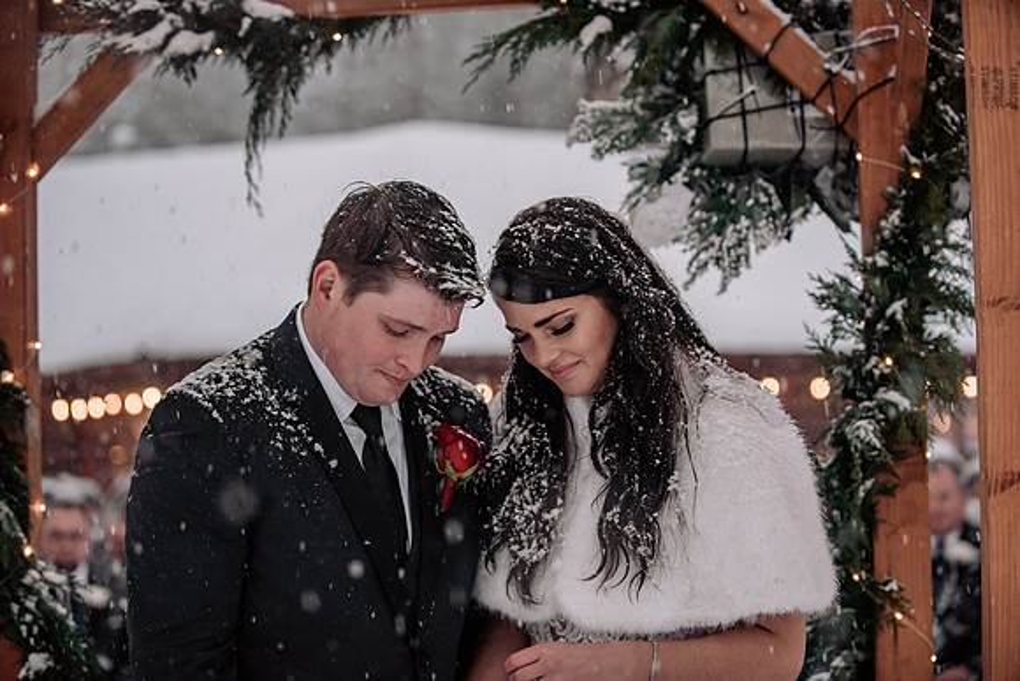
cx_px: 510
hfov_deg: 27.0
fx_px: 2125
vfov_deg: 18.2
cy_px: 340
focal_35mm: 75
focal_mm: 75
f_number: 3.2
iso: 100
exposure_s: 1/160
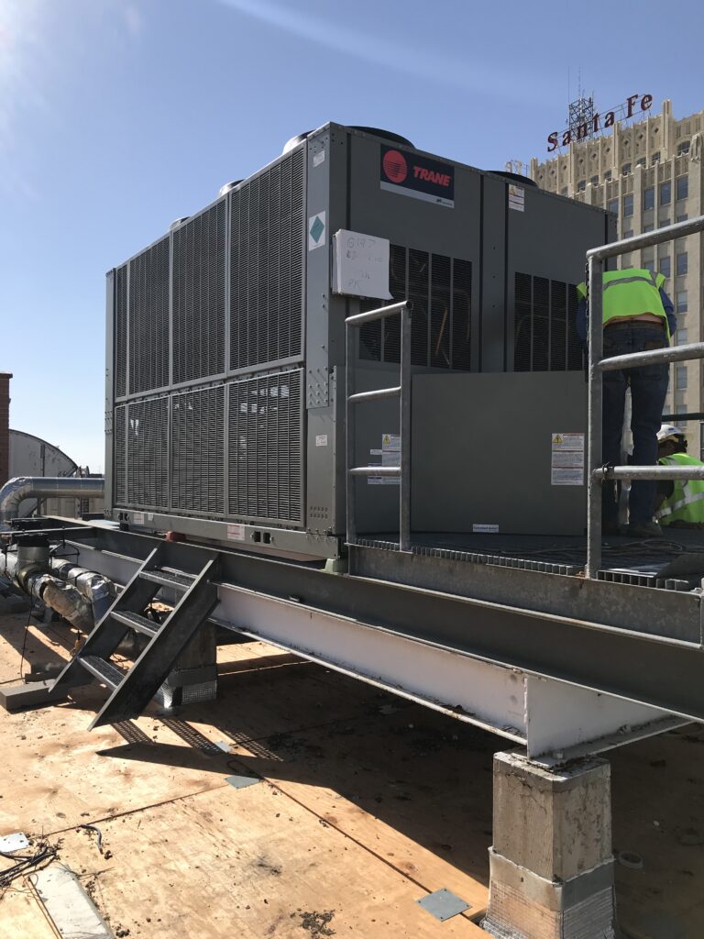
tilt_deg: +0.9
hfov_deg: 49.7
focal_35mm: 28
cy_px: 470
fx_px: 759
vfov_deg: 63.4
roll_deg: -0.9
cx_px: 352
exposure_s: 1/2907
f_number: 1.8
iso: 20
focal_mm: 3.99
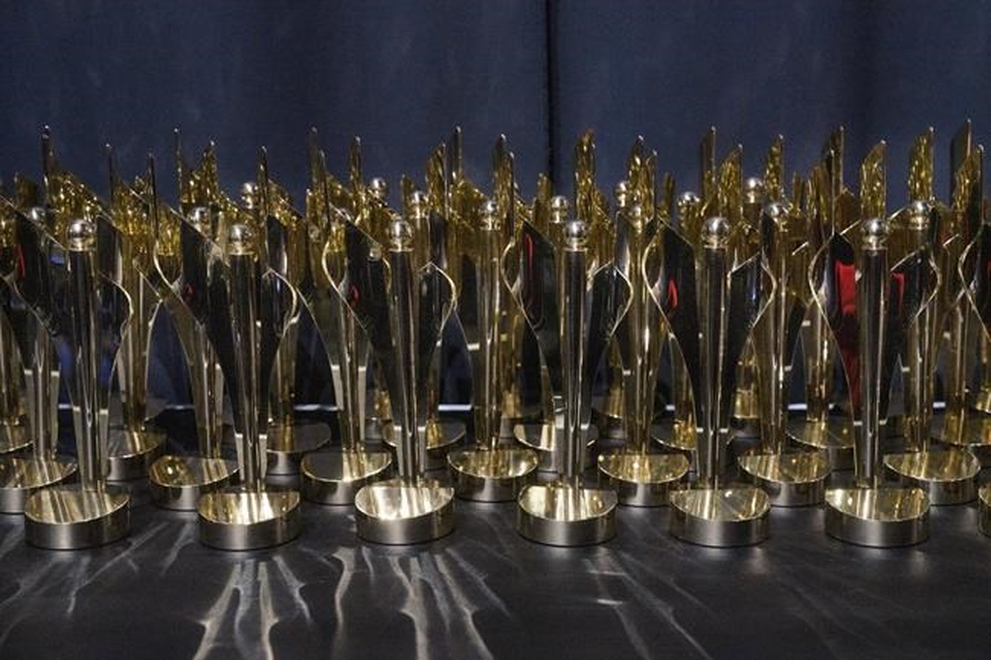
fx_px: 1431
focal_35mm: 52
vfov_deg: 26.0
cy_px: 330
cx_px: 496
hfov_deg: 38.2
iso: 2500
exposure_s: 1/80
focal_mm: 52
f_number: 5
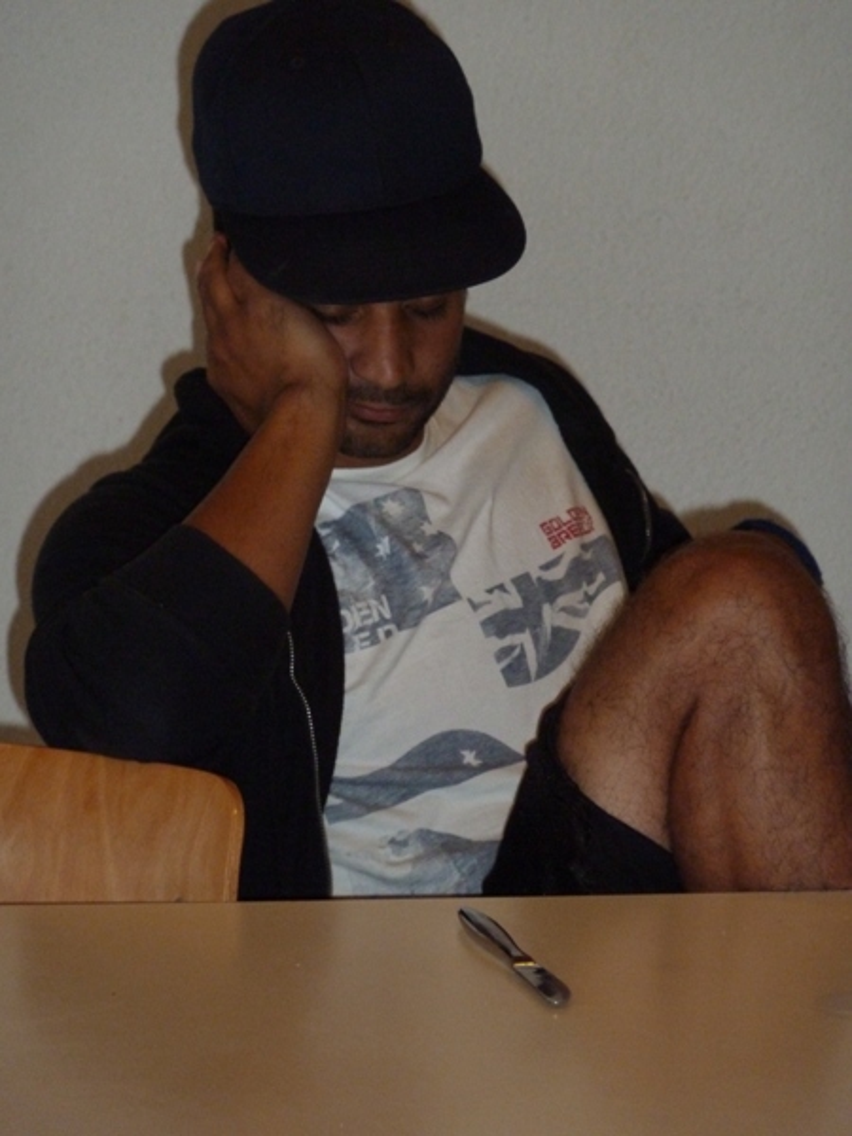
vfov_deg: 10.1
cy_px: 568
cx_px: 426
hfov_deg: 7.6
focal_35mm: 196
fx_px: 6432
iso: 500
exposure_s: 1/100
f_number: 4.5
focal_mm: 32.1
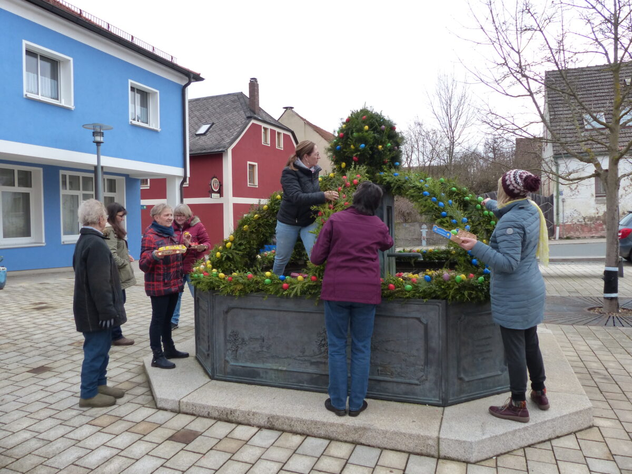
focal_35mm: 25
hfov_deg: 69.4
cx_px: 316
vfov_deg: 54.9
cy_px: 237
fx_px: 456
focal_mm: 4.5
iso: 160
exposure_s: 1/320
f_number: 4
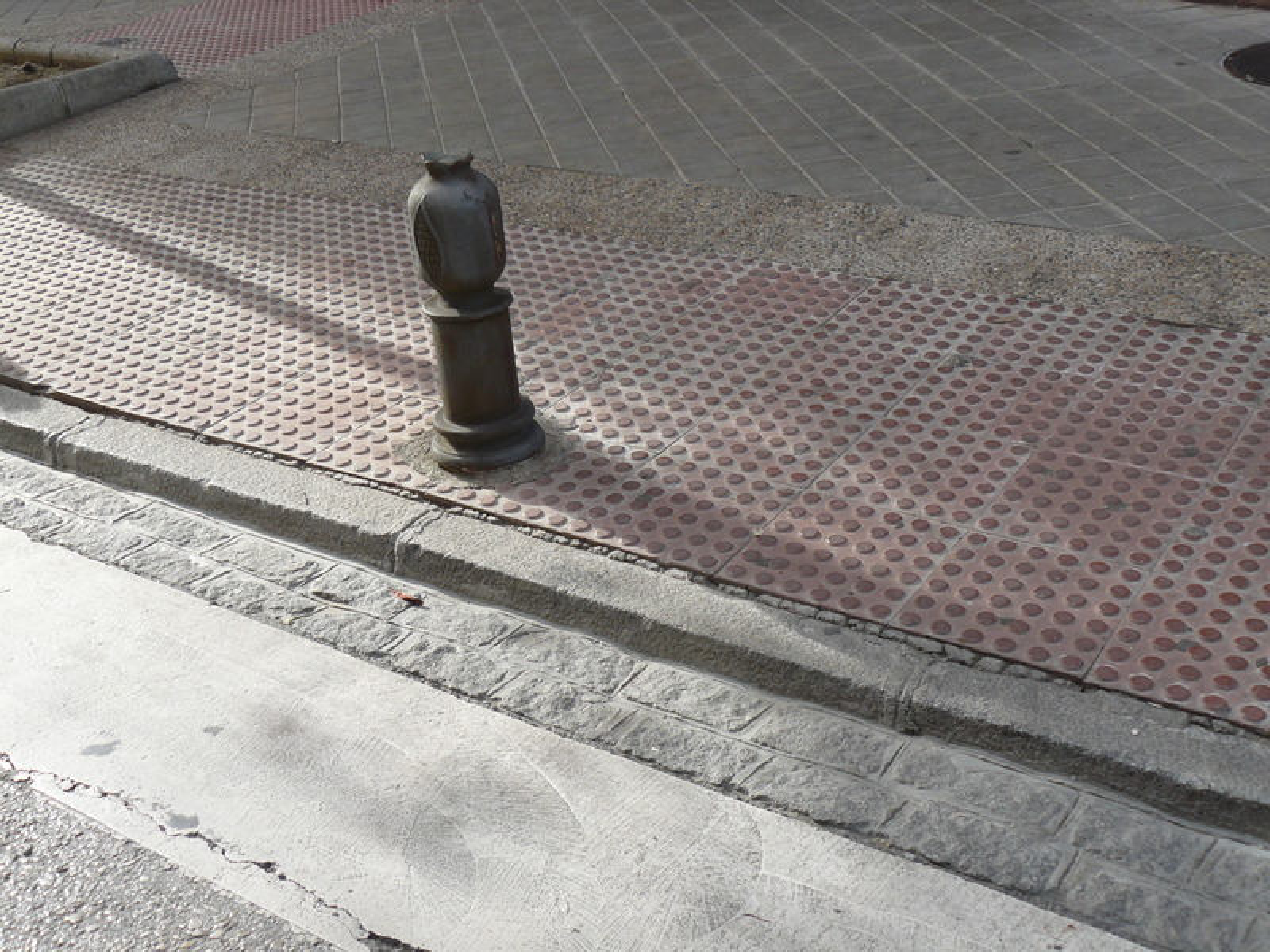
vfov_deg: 33.6
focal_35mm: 43
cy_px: 476
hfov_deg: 43.9
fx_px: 1578
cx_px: 635
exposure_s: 1/160
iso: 100
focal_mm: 7.1
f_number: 4
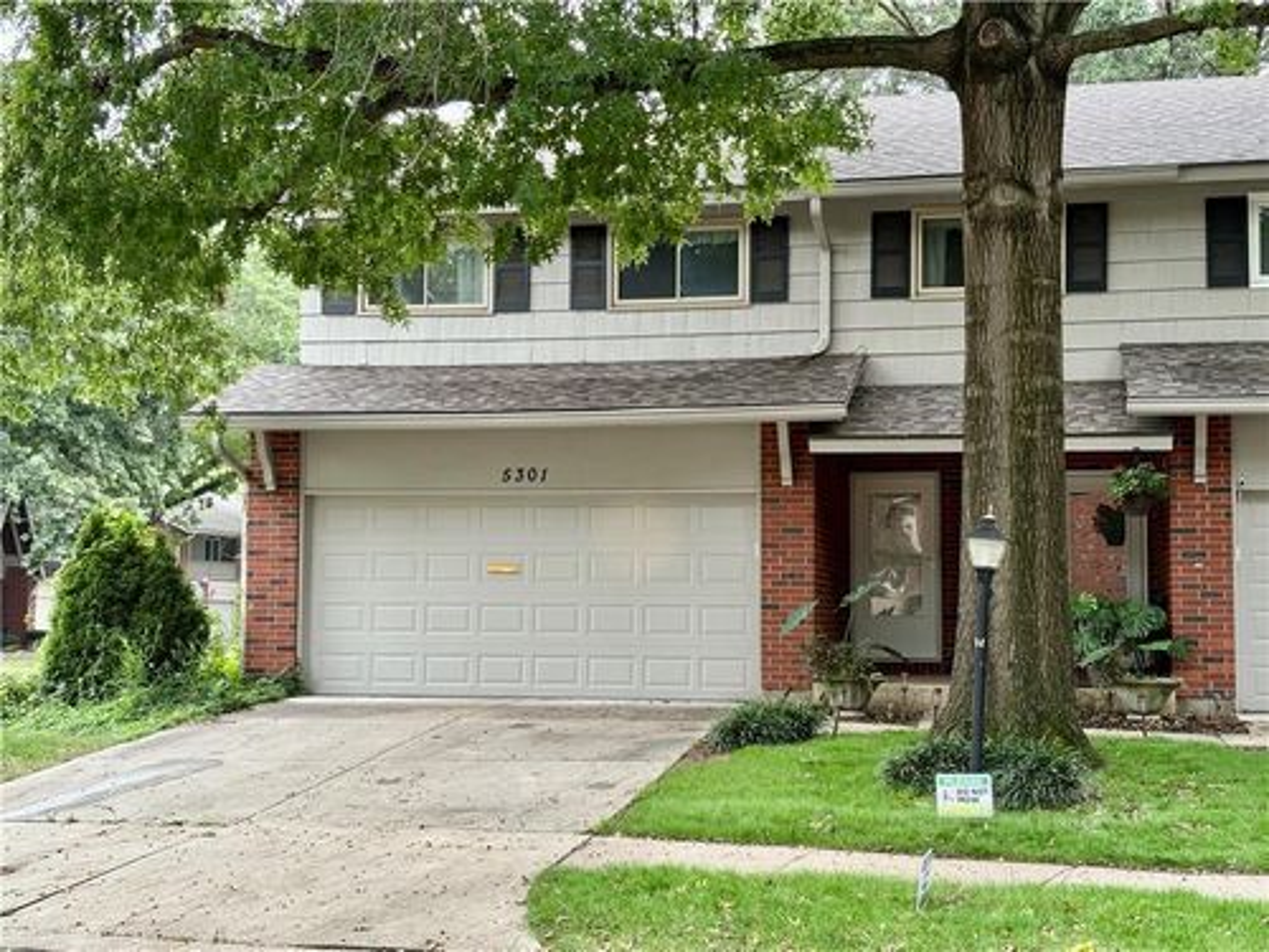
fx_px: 1906
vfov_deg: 28.0
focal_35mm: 52
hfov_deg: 36.8
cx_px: 634
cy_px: 476
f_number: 1.6
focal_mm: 5.96
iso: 40
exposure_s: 1/139
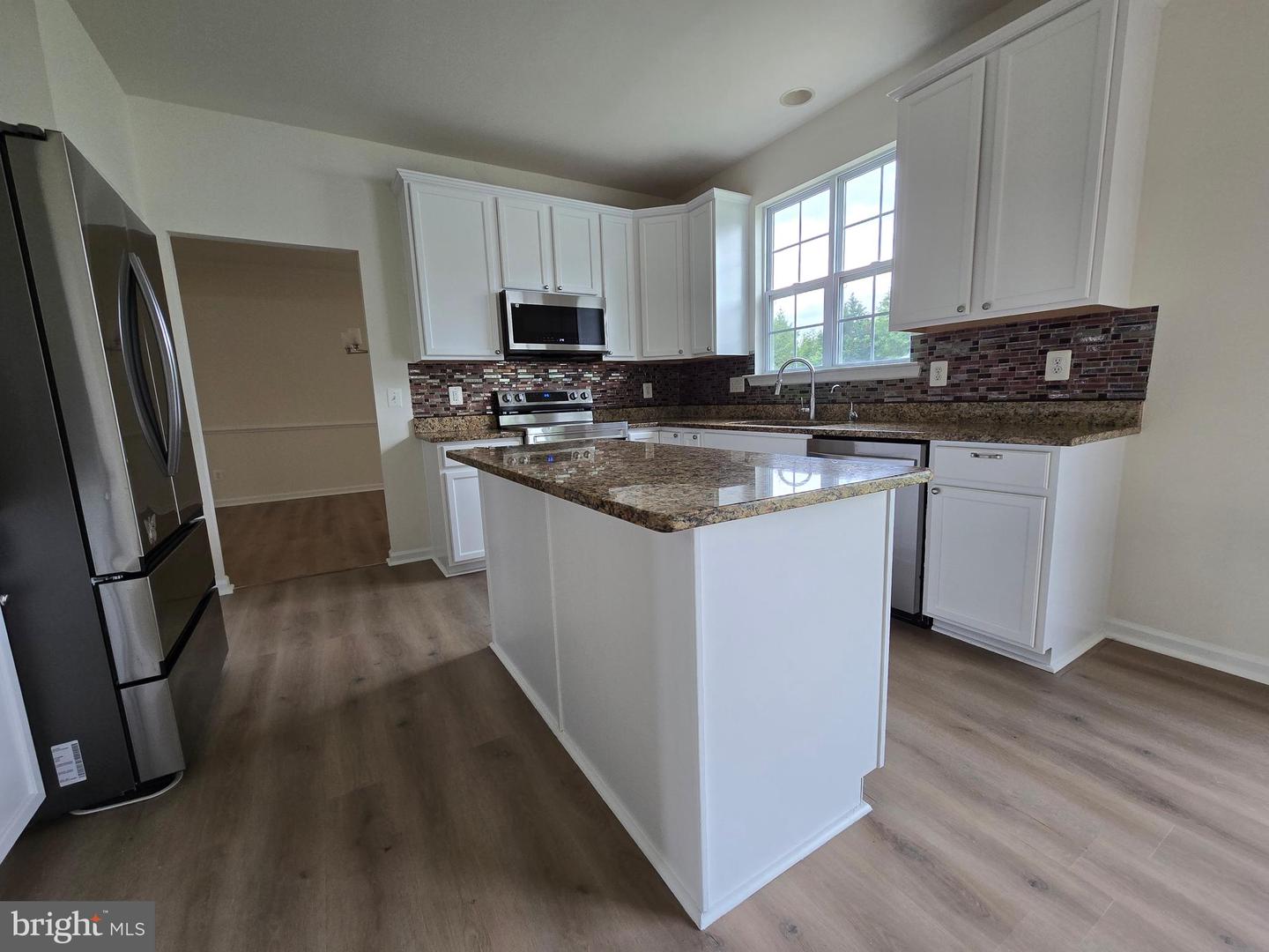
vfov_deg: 89.9
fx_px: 477
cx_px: 634
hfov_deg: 106.2
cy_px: 476
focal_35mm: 13
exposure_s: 1/60
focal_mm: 2.2
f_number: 2.2
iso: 80
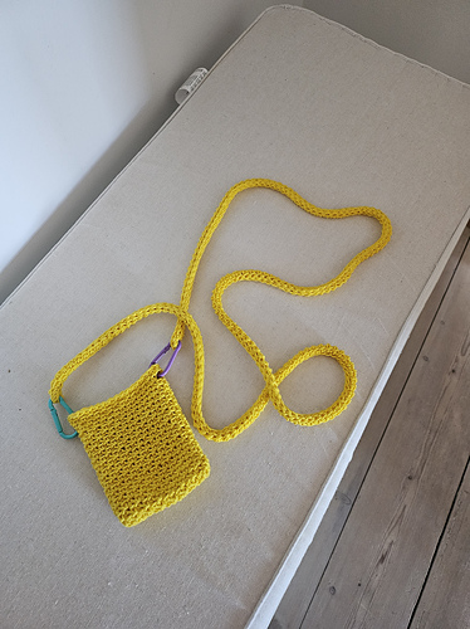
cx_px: 235
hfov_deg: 56.7
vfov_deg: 71.6
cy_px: 314
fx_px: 435
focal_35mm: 24
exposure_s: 1/100
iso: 500
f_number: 1.8
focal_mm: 5
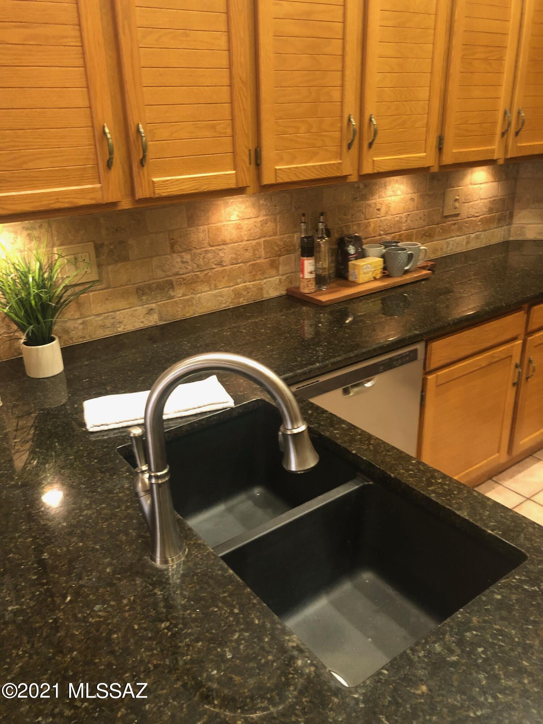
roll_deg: +1.7
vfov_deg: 63.4
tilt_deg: -22.7
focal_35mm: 28
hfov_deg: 49.7
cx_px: 272
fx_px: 586
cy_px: 362
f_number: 1.8
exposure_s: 1/6
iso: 100
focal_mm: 4
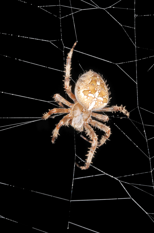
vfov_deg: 22.6
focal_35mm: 90
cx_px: 77
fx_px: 579
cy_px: 116
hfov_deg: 15.2
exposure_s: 1/60
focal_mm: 60
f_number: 40
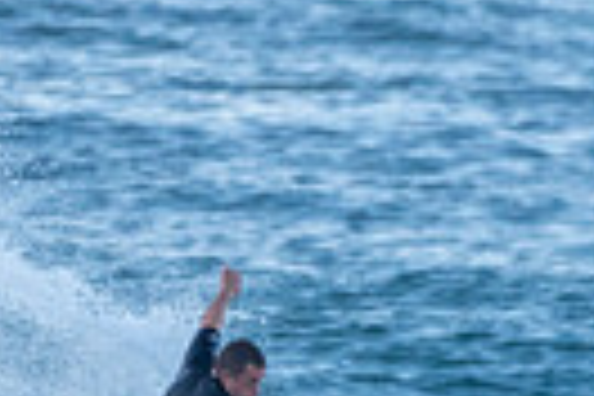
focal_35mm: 3286
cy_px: 551
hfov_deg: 0.6
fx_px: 54215
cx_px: 418
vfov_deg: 0.4
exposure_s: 1/1600
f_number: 5.6
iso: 1250
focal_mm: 500
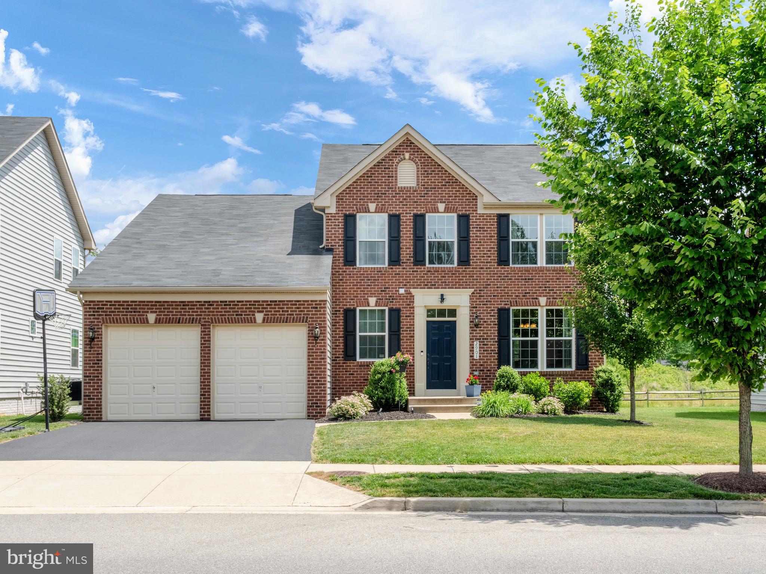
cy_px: 287
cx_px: 383
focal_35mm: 34
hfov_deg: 54.0
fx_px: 752
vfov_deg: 41.8
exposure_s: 1/1000
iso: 100
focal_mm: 17
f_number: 8
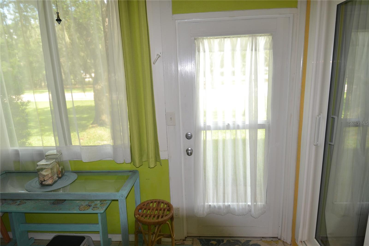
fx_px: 215
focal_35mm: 21
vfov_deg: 59.5
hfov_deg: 81.2
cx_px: 184
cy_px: 123
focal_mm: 14
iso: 400
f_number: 4
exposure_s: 1/80
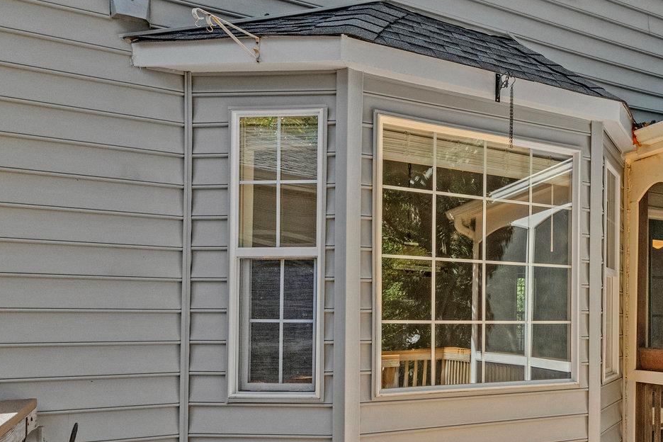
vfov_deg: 36.8
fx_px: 645
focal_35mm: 35
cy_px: 342
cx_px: 709
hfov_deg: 43.6
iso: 1250
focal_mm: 16
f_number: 7.1
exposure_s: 1/1600
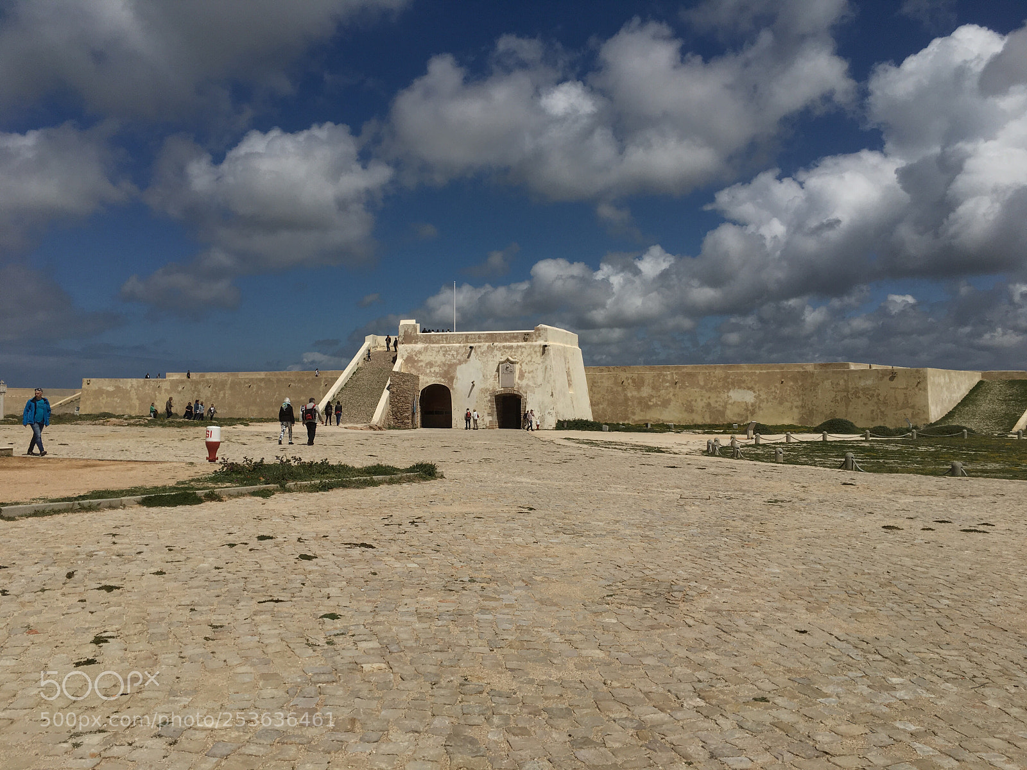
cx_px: 514
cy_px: 385
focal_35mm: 29
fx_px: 860
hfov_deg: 61.7
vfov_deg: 48.2
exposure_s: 1/5917
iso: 25
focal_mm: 4.15
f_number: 2.2
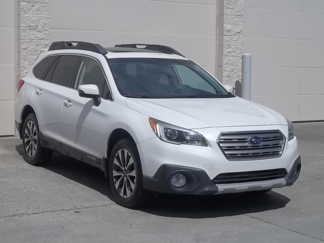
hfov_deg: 27.4
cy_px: 122
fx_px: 665
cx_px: 162
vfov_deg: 20.7
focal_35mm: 71
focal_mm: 12.67
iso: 64
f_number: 13.21
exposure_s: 1/200
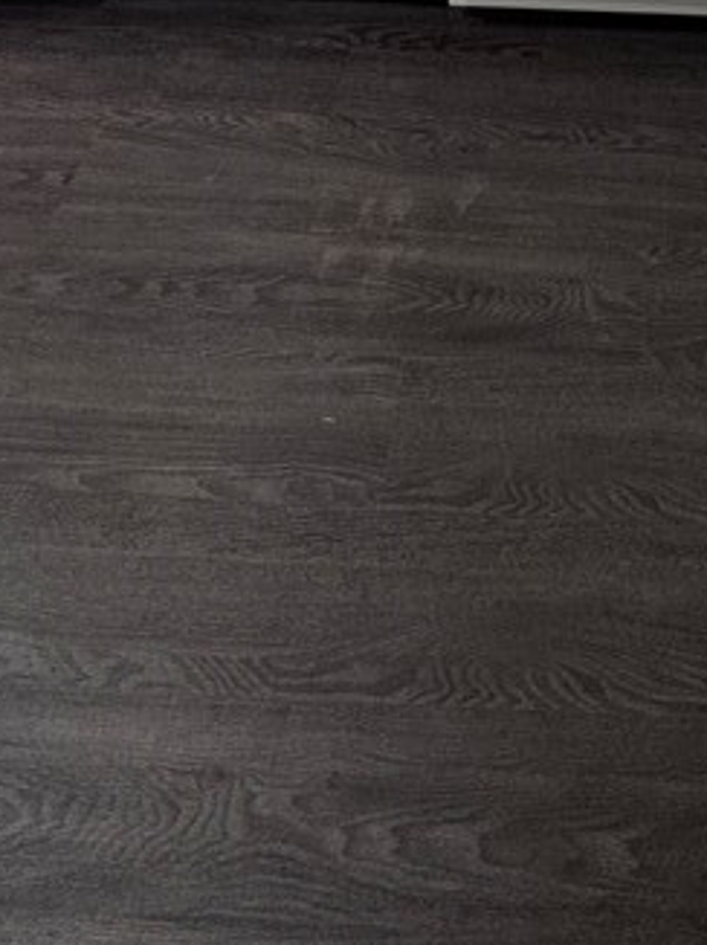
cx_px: 585
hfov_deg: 31.8
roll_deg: -2.5
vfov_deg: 27.3
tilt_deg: -16.3
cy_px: -519
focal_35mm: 44
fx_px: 1200
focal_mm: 2.22
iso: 160
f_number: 2.2
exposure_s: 1/120
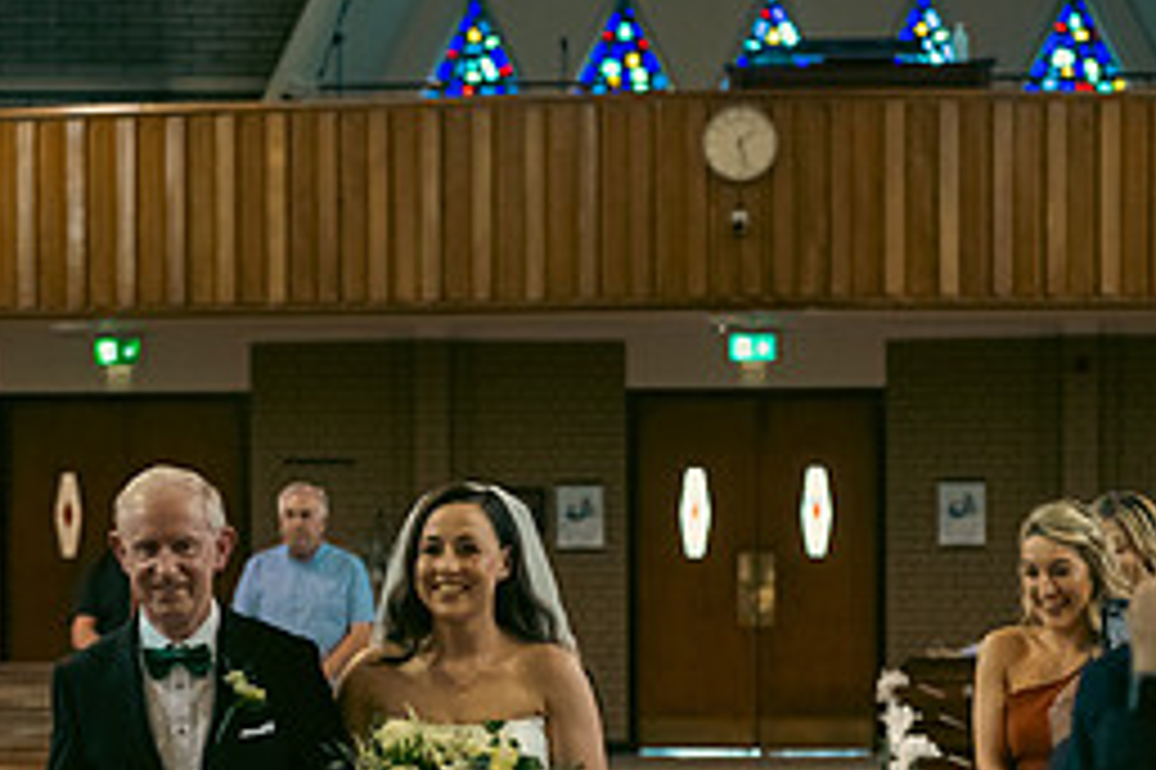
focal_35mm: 149
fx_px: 4781
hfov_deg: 13.8
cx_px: 454
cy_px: 714
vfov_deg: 9.2
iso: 1000
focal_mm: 66
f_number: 3.5
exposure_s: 1/160
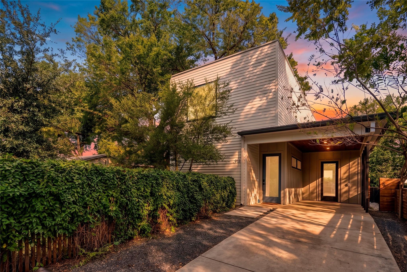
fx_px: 215
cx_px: 204
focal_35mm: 19
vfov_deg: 64.6
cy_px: 136
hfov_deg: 86.9
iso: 400
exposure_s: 1/320
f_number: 7.1
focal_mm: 19
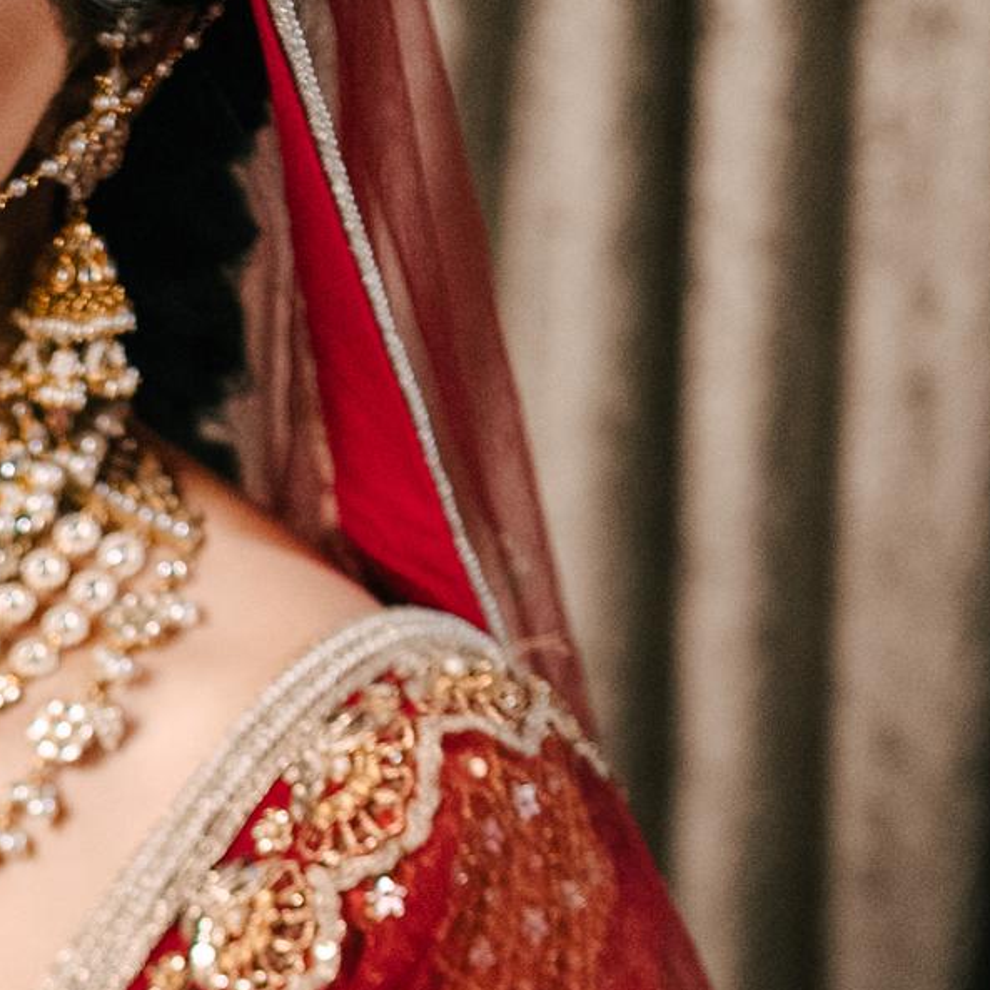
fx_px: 4983
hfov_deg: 11.1
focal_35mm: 154
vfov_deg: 11.2
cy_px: 1135
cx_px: -187
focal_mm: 35
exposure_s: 1/320
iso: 1000
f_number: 1.8
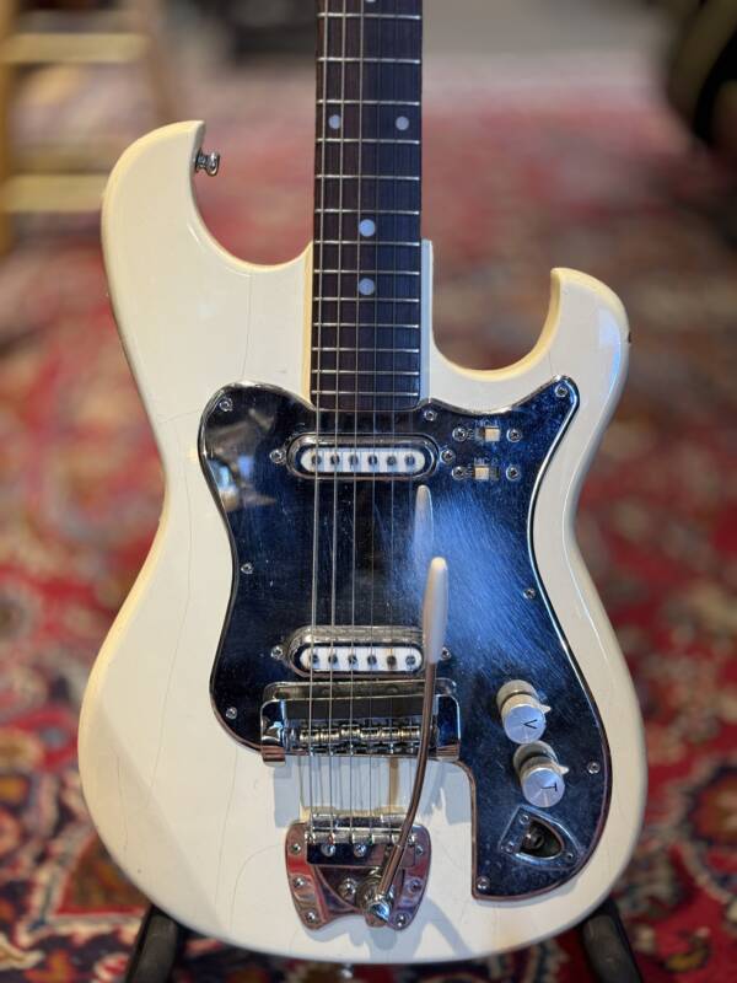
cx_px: 368
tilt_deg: -26.8
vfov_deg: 39.7
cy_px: 492
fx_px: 1363
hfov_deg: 30.3
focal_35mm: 48
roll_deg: +0.4
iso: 200
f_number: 1.78
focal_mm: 6.76
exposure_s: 1/40
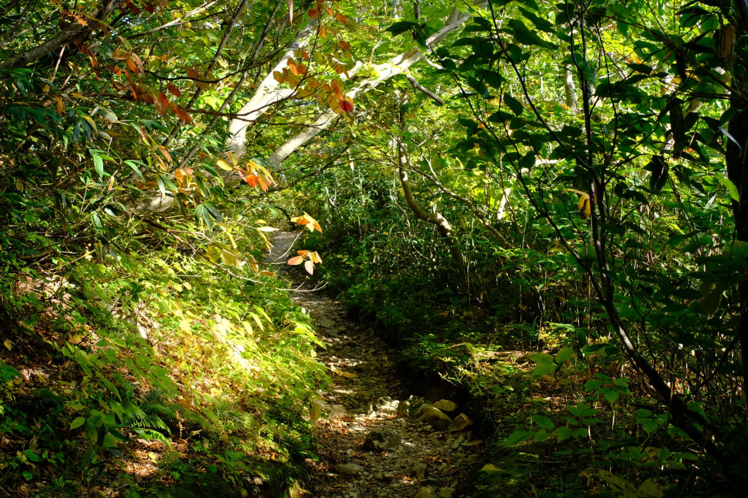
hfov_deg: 40.3
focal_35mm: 49
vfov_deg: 27.5
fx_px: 1018
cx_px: 374
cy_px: 249
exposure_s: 1/85
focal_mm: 32.6
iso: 400
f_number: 8
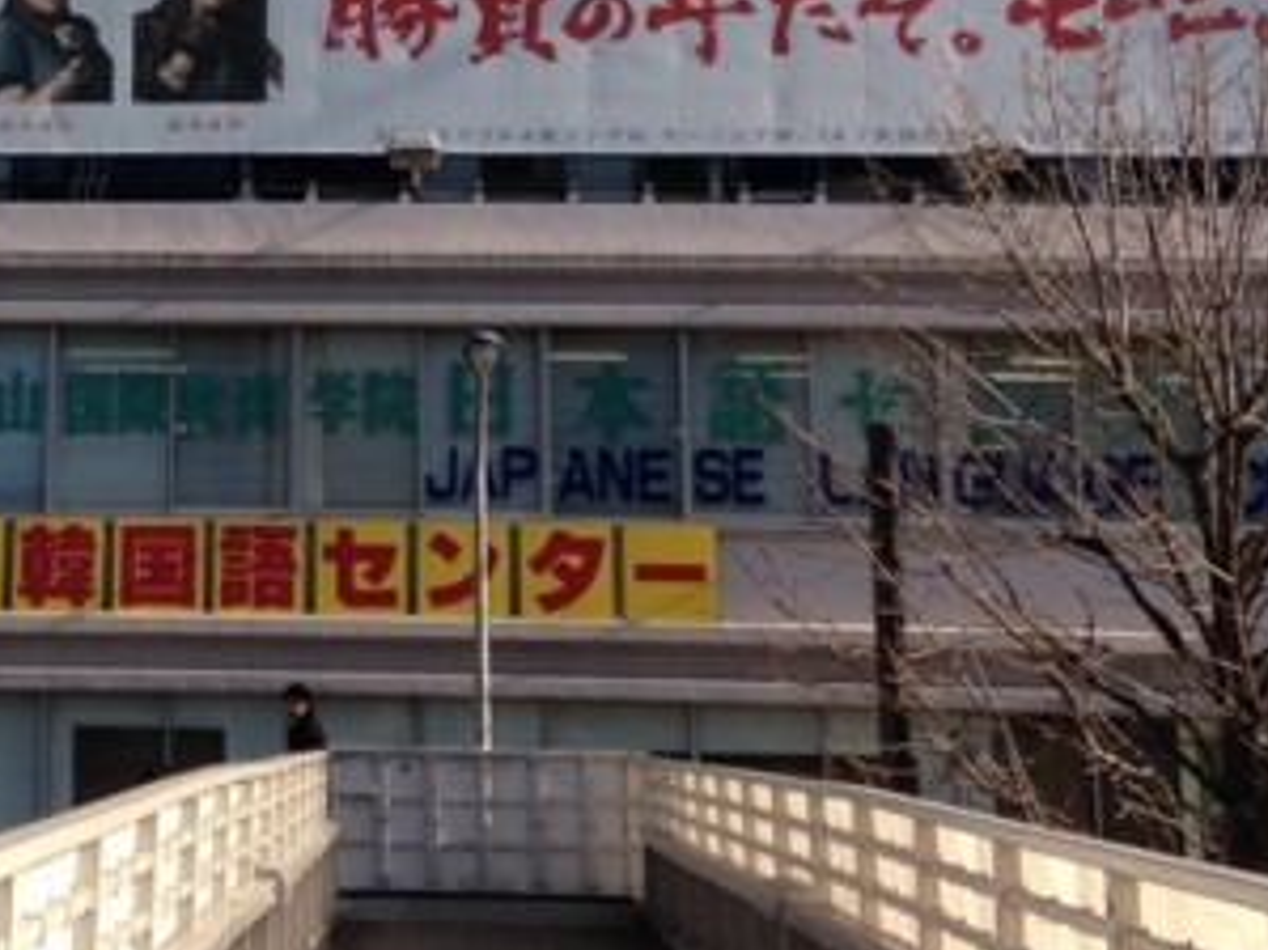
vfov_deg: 17.3
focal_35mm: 84
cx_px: 204
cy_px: 93
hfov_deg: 22.9
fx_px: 3076
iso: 50
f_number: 2.4
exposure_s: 1/951
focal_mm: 4.12
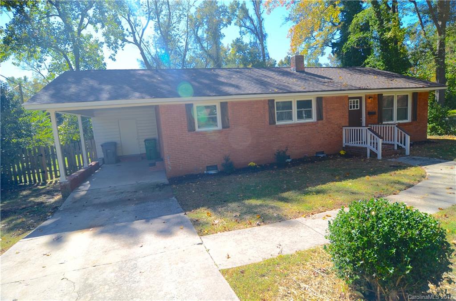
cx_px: 228
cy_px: 150
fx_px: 227
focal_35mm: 18
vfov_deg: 67.1
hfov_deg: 90.2
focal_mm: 12
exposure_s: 1/160
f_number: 6.3
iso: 100
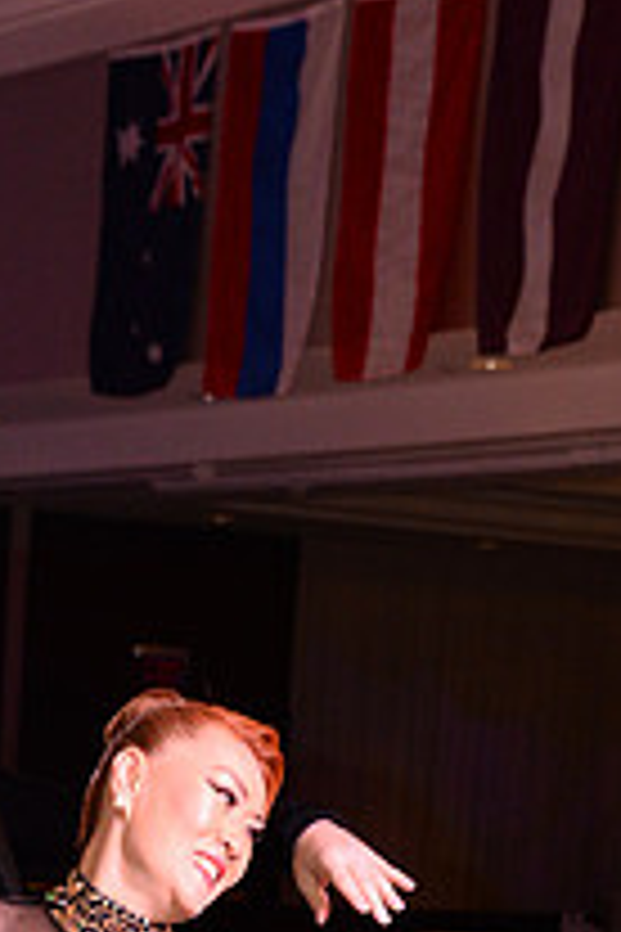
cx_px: 92
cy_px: 1279
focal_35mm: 140
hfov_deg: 9.8
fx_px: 3622
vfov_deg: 14.0
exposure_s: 1/250
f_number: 6.3
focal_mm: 50
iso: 2500
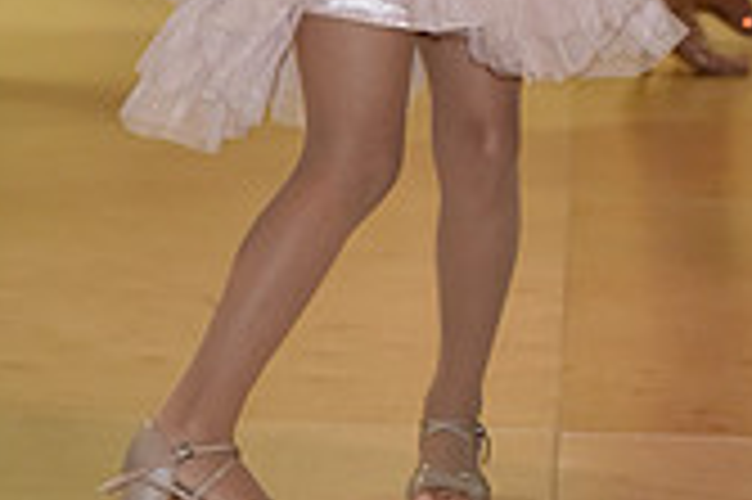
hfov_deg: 5.6
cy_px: -243
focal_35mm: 365
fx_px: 7617
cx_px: 750
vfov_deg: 3.7
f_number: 4.5
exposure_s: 1/250
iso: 1600
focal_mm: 105
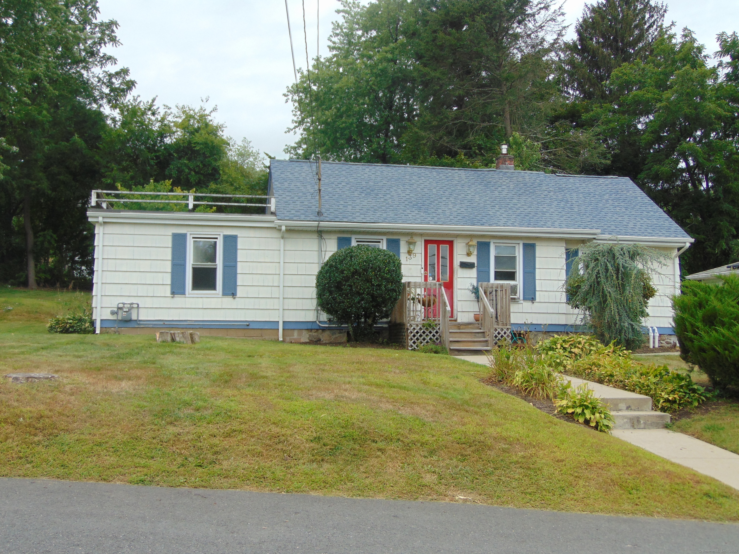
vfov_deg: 36.8
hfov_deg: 47.9
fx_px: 833
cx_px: 370
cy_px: 277
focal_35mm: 39
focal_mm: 6.9
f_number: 3.3
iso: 80
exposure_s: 1/250
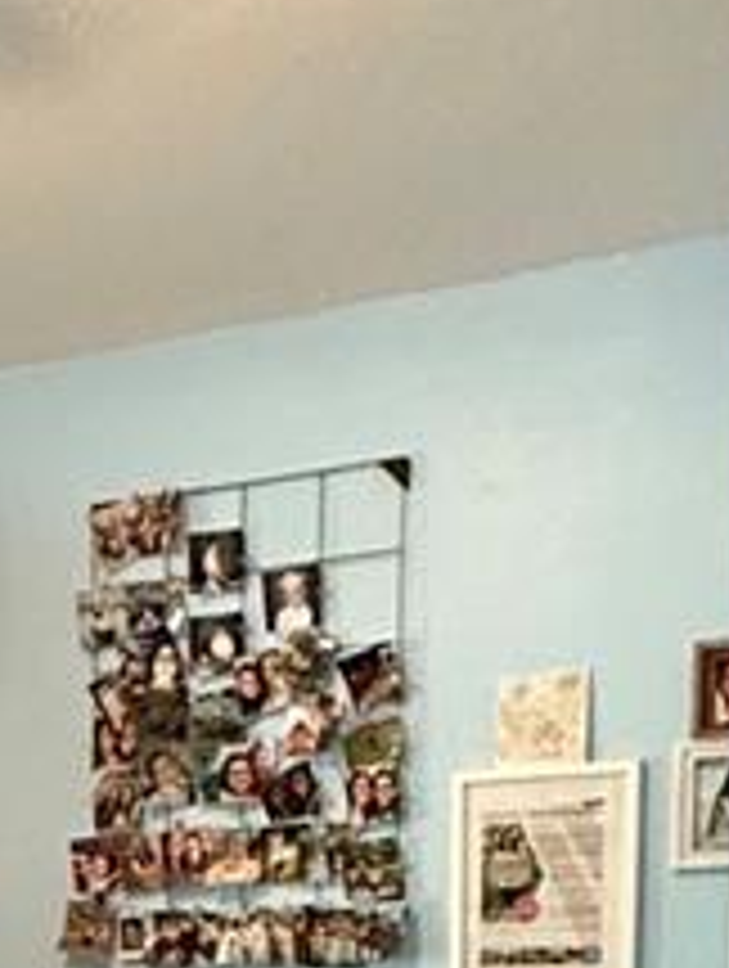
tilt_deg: -9.6
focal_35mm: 78
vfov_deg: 21.9
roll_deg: +1.1
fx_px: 2184
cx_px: -140
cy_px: 1333
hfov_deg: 18.0
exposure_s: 1/60
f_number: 2.2
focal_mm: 2.22
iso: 500
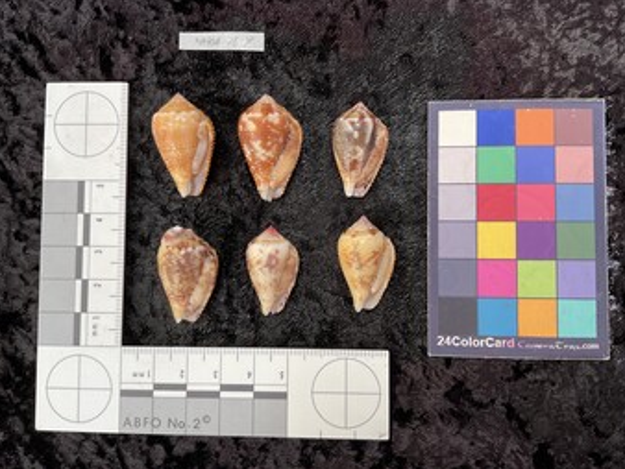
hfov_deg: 59.9
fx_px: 542
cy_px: 235
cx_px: 312
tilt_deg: -87.5
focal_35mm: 30
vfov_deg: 46.8
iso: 50
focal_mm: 3
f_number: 1.8
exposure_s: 1/120
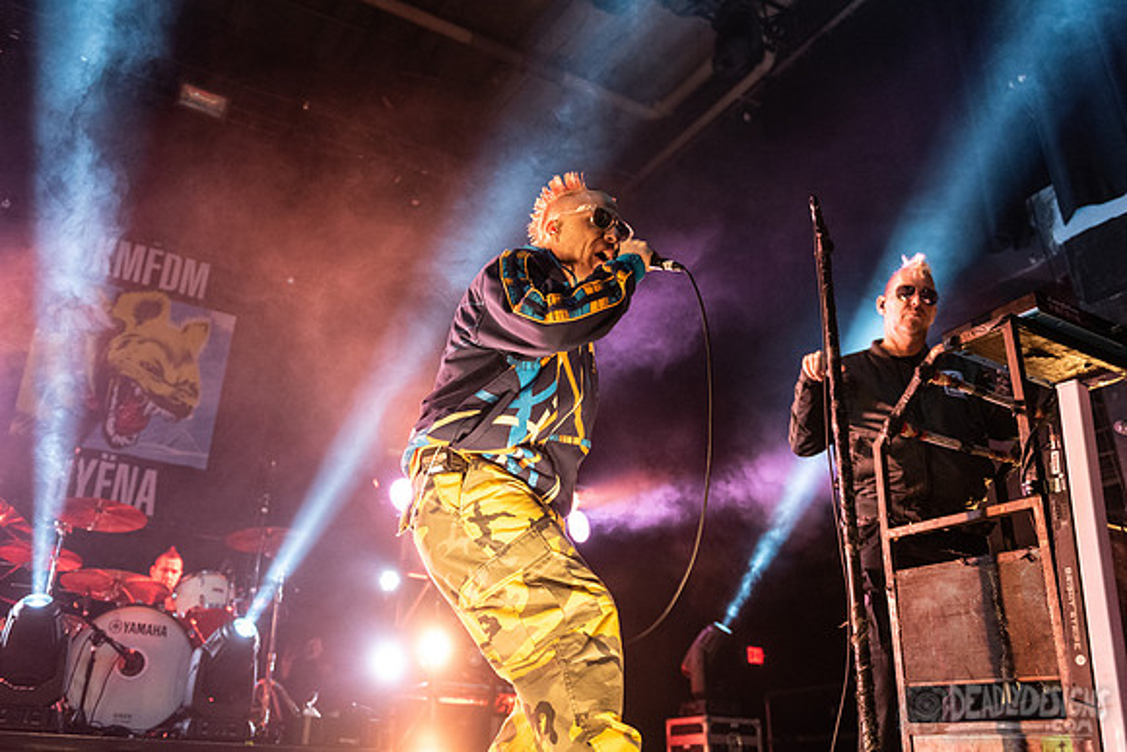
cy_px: 349
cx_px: 523
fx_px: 973
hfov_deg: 60.1
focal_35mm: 31
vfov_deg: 42.2
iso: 3200
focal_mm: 29
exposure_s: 1/250
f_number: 3.2
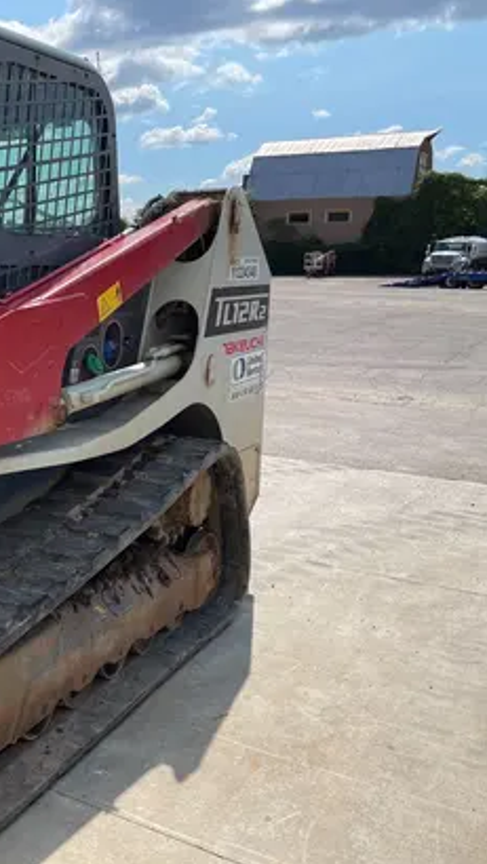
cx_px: -13
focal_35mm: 38
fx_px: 871
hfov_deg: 29.0
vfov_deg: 52.8
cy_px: 433
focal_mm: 4.2
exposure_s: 1/2882
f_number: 1.6
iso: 32
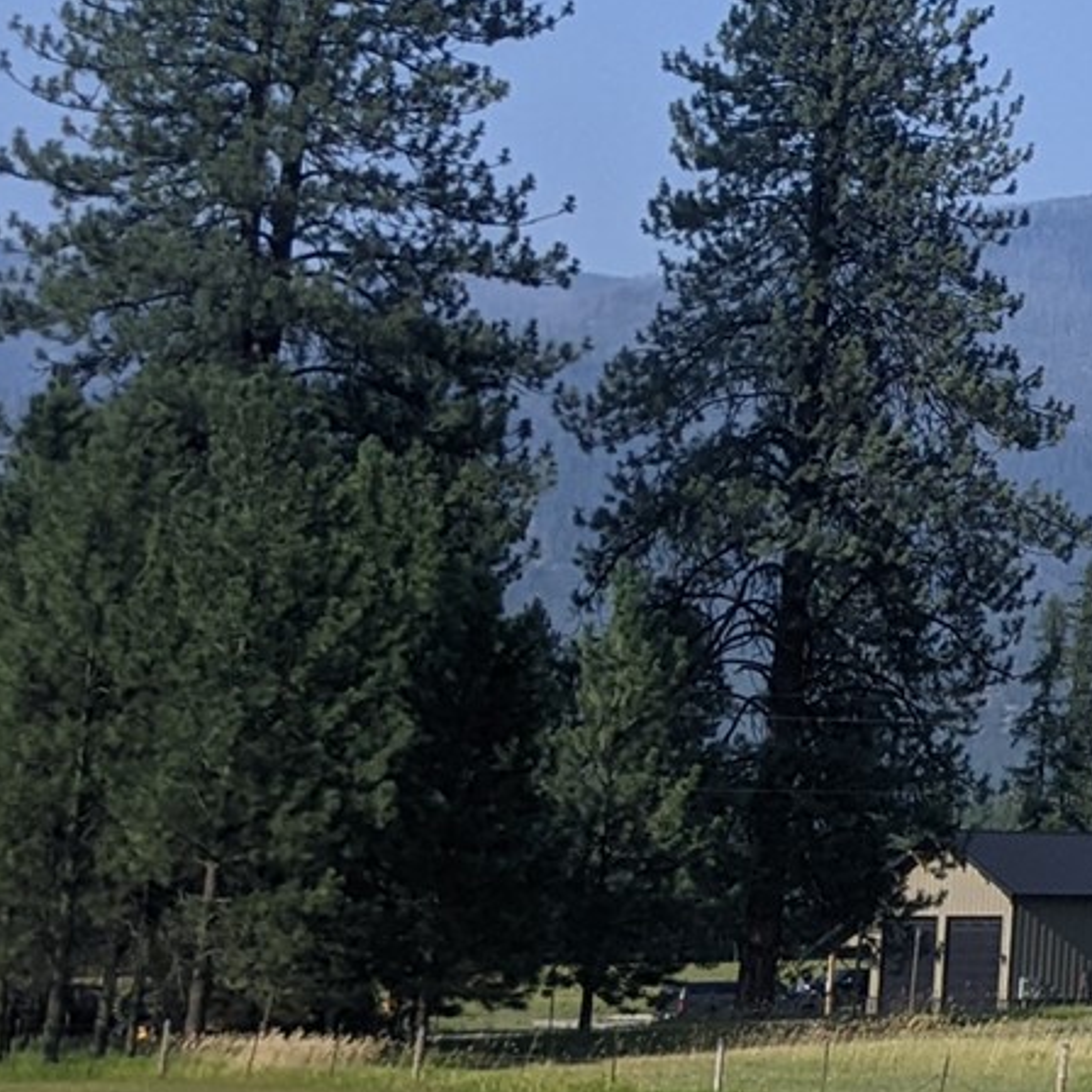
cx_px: 2372
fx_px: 3890
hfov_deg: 13.2
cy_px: 258
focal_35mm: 109
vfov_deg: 15.9
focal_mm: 4.44
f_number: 1.8
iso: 72
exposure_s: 1/2611
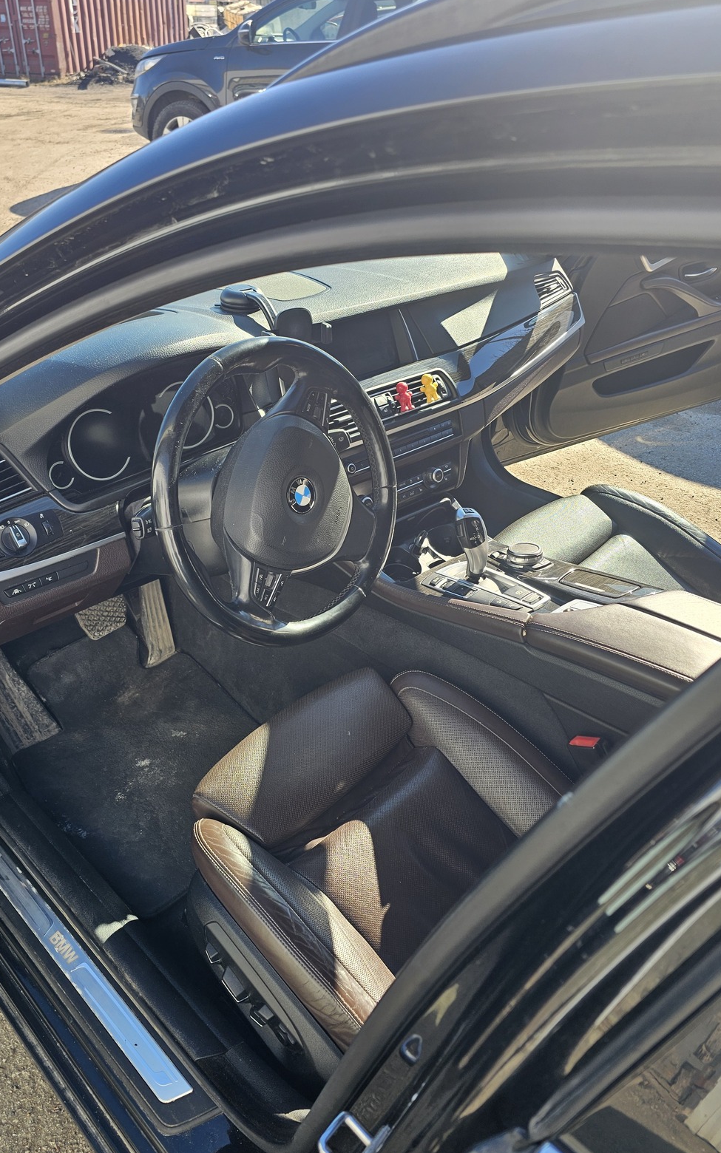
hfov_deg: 49.0
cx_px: 296
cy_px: 583
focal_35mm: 25
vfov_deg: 72.5
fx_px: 786
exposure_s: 1/133
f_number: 1.7
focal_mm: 6.3
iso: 10
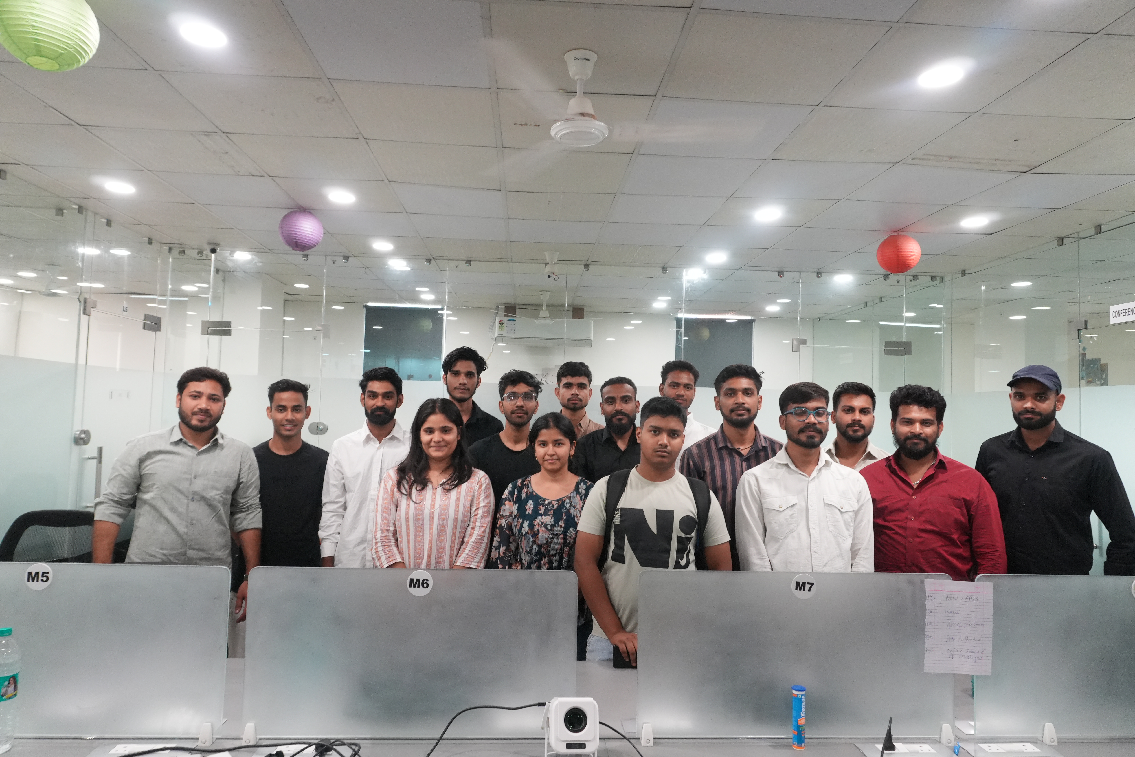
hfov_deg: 73.7
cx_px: 568
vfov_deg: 53.1
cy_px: 378
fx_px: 757
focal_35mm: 24
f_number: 5.6
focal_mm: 16
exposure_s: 1/80
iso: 2000
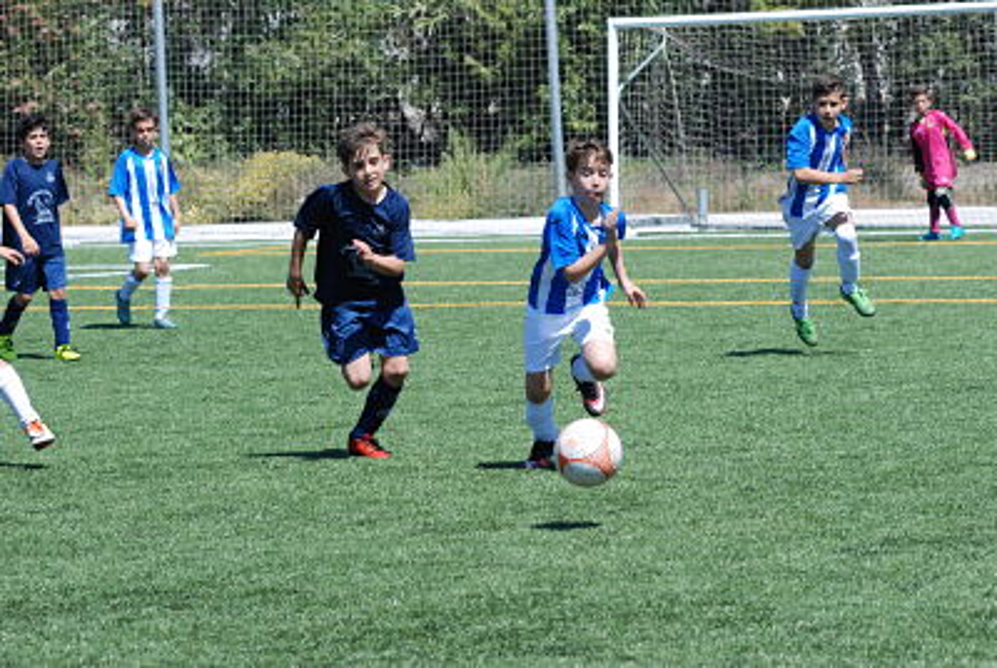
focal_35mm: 158
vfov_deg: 8.7
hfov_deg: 13.0
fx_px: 4368
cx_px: 498
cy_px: 334
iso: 640
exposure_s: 1/1000
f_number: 8
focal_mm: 105
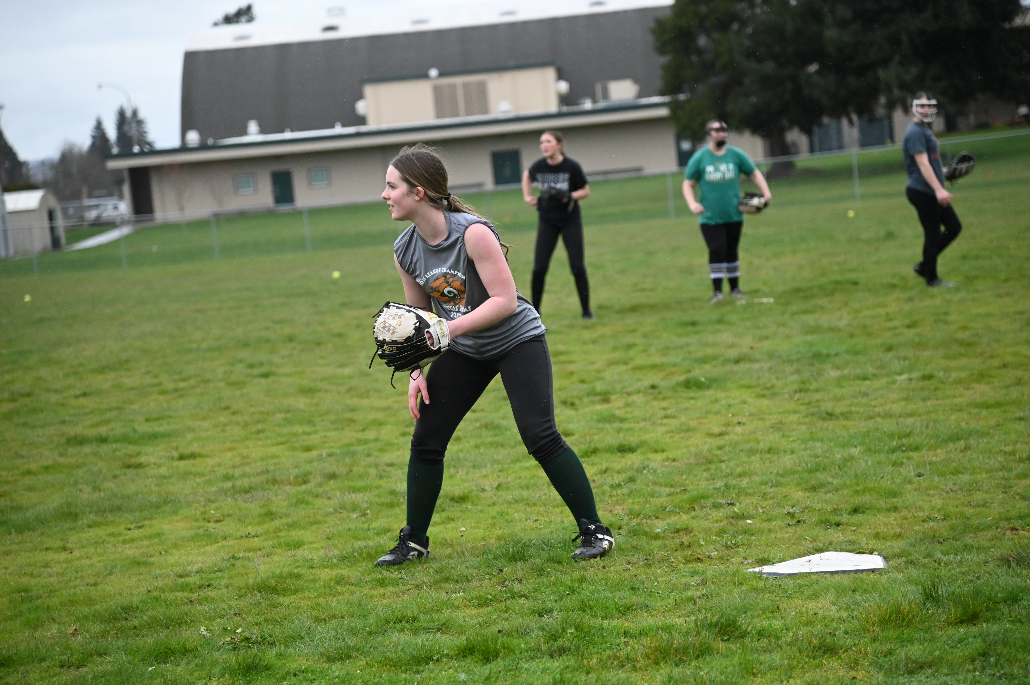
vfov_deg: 12.2
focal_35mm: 112
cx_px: 515
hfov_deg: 18.3
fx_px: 3202
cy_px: 342
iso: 4500
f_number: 4
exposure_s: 1/8000
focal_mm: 112
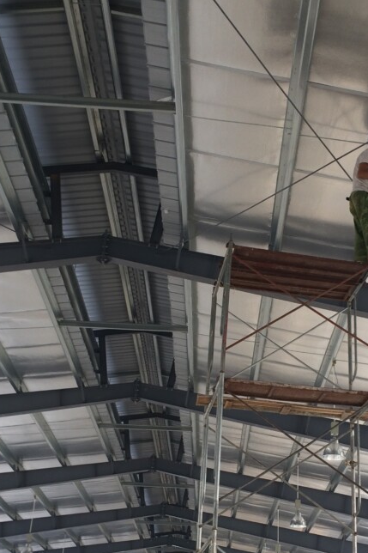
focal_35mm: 50
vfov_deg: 39.3
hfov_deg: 26.9
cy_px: 347
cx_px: 235
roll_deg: -3.7
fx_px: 767
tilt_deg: +22.0
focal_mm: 4.15
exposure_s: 1/50
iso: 40
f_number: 2.2
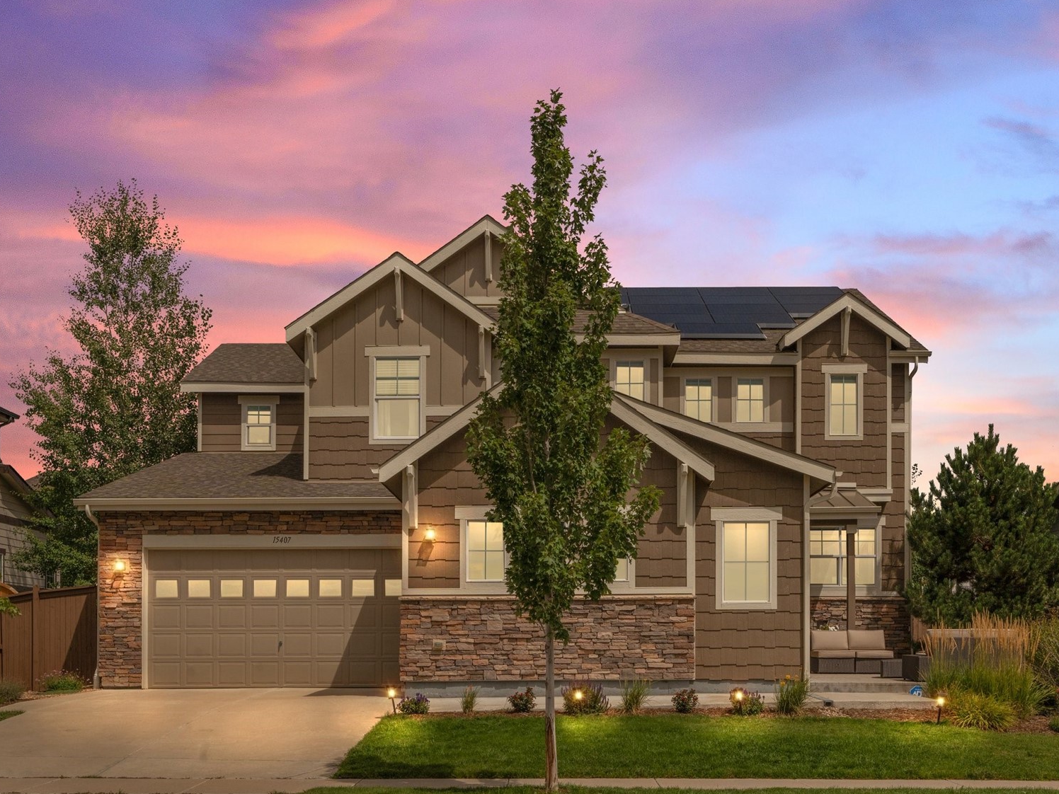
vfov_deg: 39.1
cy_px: 397
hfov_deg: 50.7
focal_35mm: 37
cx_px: 557
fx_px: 1118
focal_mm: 33.5
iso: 640
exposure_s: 1/5000
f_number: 11
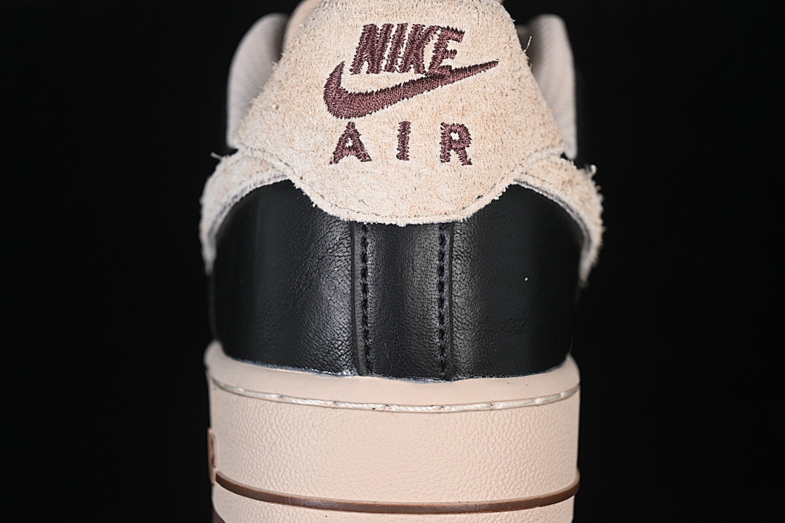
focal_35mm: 75
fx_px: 1635
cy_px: 262
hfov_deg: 27.0
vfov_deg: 18.2
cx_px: 392
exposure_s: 1/60
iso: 160
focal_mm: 50
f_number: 6.3
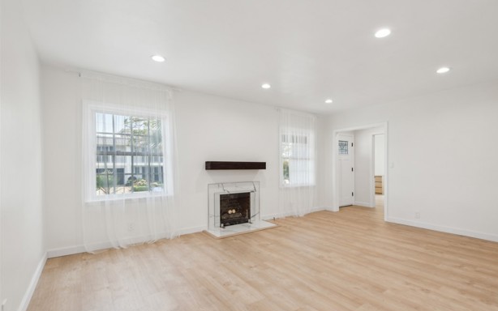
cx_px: 259
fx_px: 231
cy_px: 165
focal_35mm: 17
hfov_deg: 94.3
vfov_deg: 68.0
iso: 125
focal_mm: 16
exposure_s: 1/13
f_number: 11
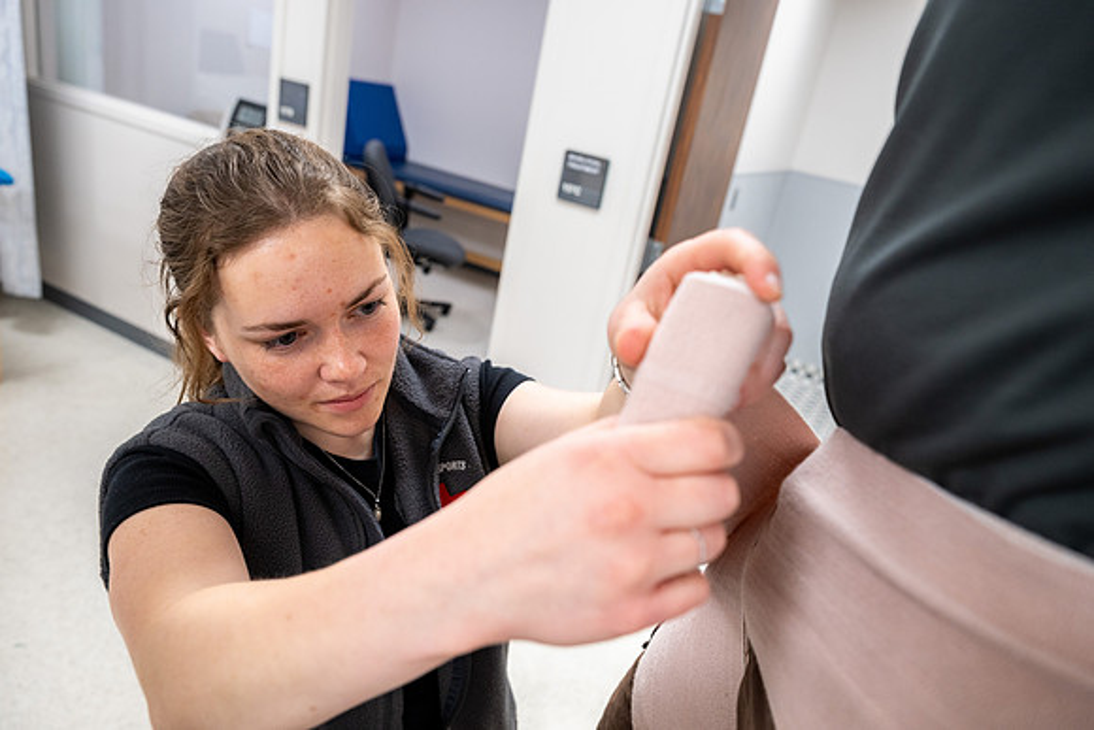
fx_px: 760
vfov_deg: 51.3
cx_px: 547
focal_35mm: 25
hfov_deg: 71.5
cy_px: 365
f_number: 4.5
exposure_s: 1/125
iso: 800
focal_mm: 25
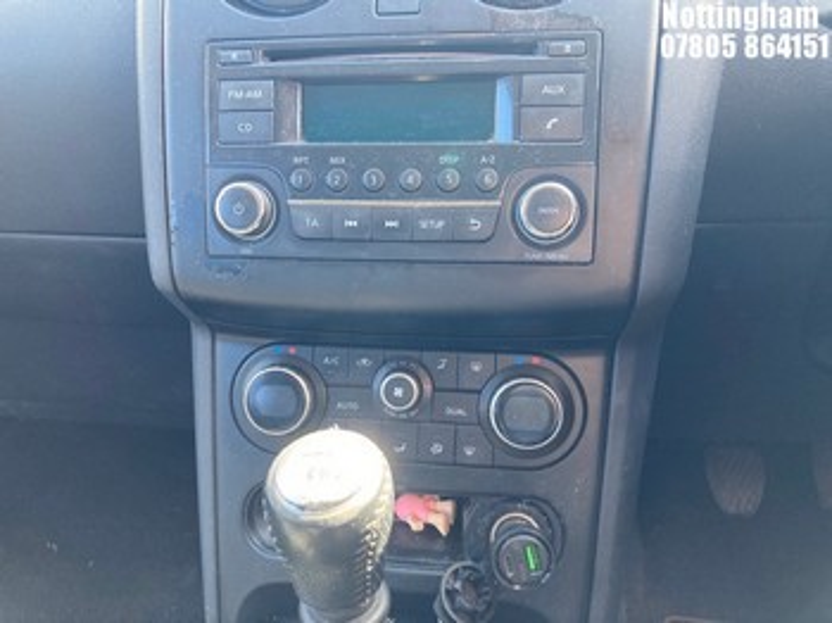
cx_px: 416
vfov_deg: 49.7
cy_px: 312
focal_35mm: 28
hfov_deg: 63.5
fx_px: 673
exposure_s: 1/60
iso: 100
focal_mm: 3.99
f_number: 1.8
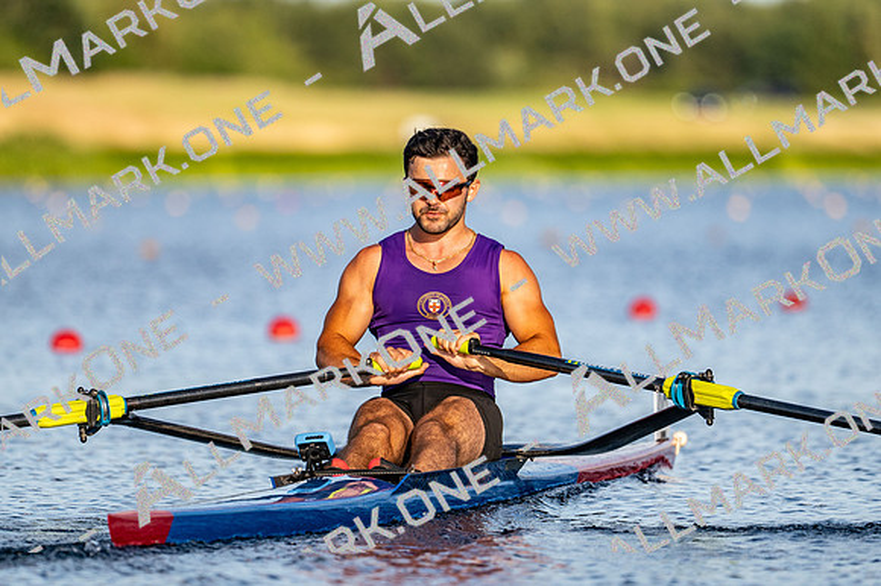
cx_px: 440
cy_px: 293
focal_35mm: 600
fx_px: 14674
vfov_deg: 2.3
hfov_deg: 3.4
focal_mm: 400
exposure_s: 1/2500
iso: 280
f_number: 4.5
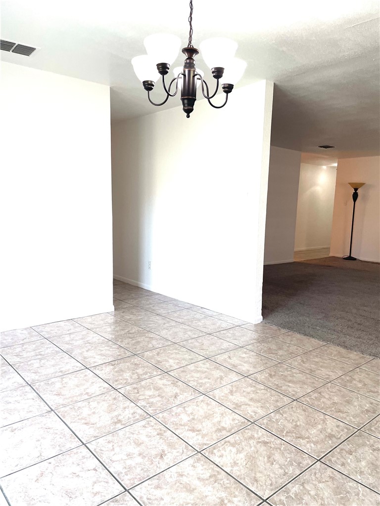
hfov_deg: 53.1
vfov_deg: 67.3
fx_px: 381
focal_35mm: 26
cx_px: 190
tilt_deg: -7.3
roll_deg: -1.1
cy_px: 253
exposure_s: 1/120
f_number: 1.6
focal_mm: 4.2
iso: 100
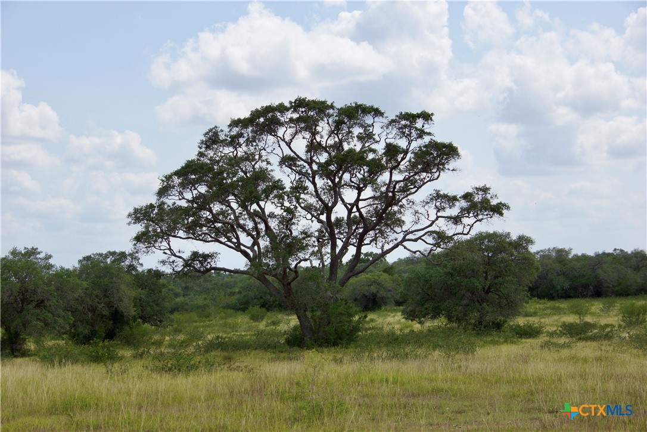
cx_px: 324
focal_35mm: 75
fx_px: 1348
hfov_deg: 27.0
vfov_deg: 18.2
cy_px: 216
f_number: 9
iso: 100
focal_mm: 50
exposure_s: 1/320
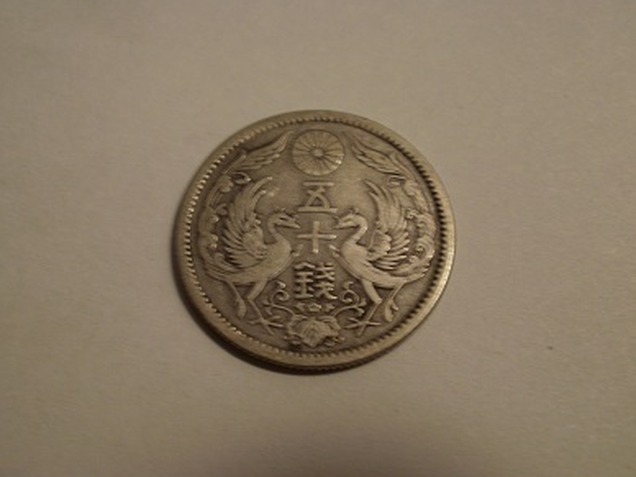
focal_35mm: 45
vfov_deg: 32.2
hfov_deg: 42.1
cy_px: 241
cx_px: 324
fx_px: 827
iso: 125
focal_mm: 7.7
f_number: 4
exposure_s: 1/15
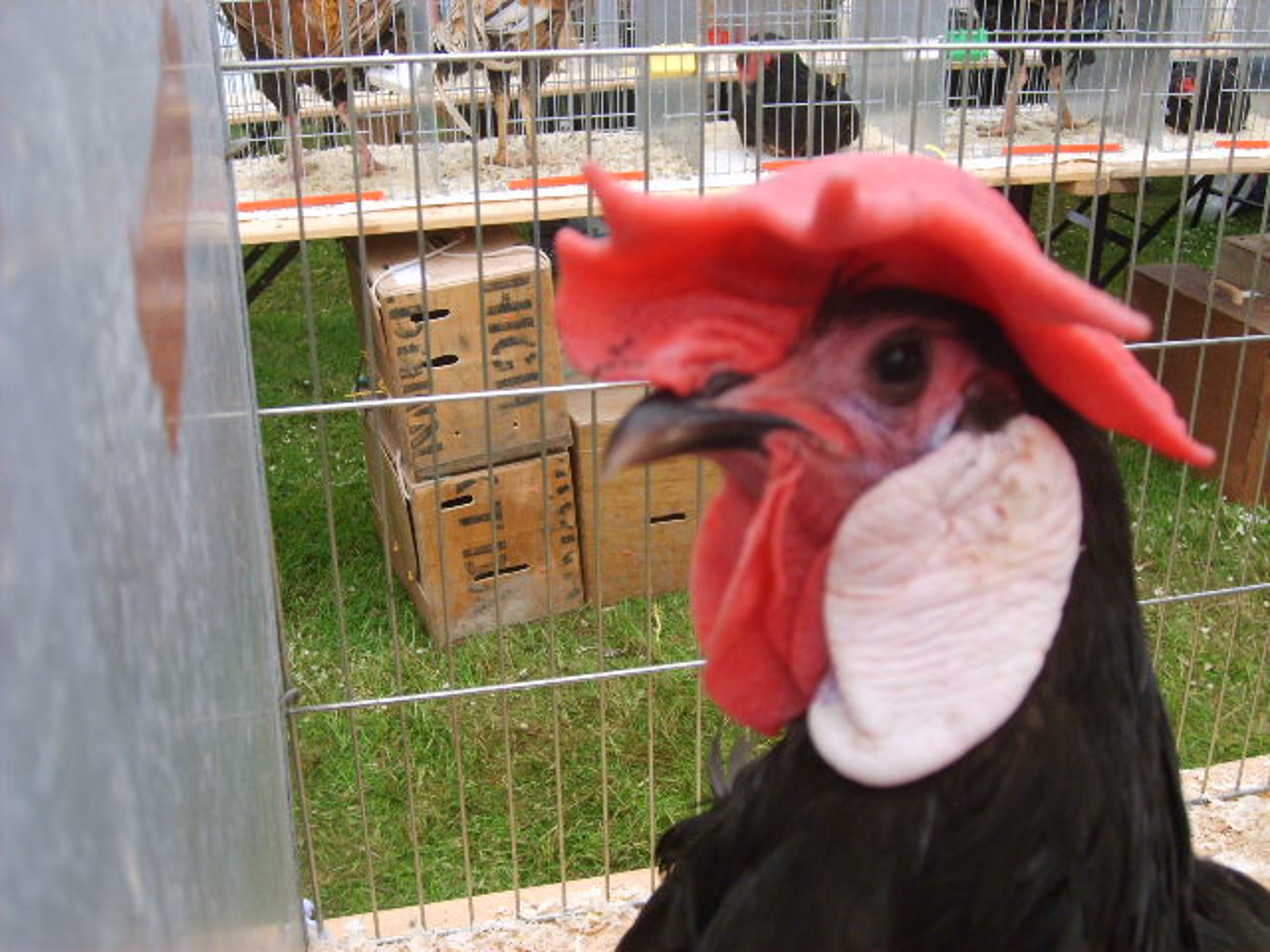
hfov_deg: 52.6
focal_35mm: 35
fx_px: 1284
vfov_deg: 40.7
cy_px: 476
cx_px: 635
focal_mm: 5.8
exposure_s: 1/30
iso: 123
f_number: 2.8
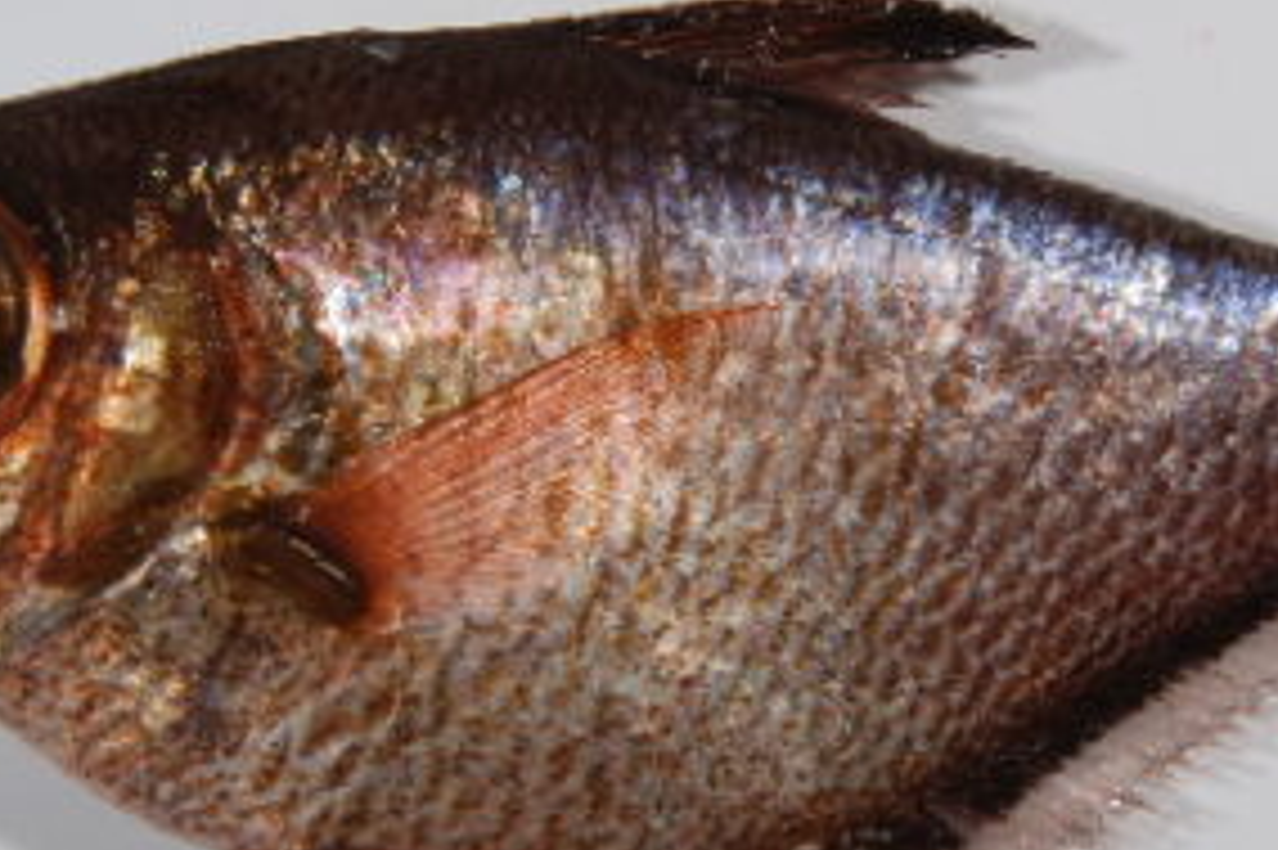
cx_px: 974
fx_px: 5606
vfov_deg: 8.7
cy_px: 490
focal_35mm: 158
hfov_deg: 13.0
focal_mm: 50
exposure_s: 1/100
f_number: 29
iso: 100
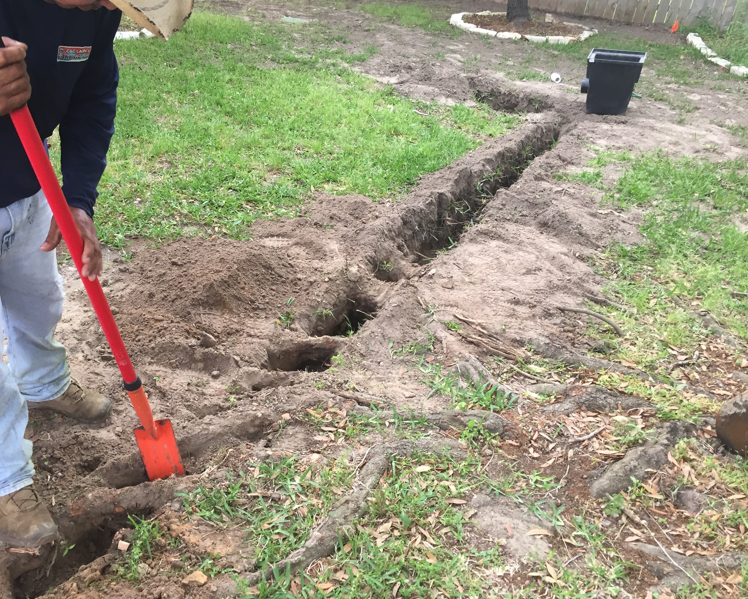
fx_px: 708
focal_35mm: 32
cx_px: 327
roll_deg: -4.0
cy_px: 308
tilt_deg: -29.3
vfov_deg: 45.8
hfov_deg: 55.5
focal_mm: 4.15
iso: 32
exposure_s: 1/30
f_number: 2.2
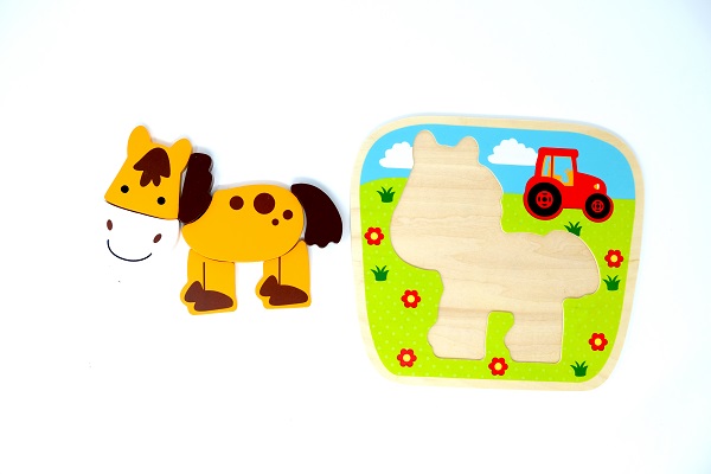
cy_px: 237
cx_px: 356
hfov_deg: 53.1
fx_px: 711
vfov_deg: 36.9
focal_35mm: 36
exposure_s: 1/400
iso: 500
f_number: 3.2
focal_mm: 24.3
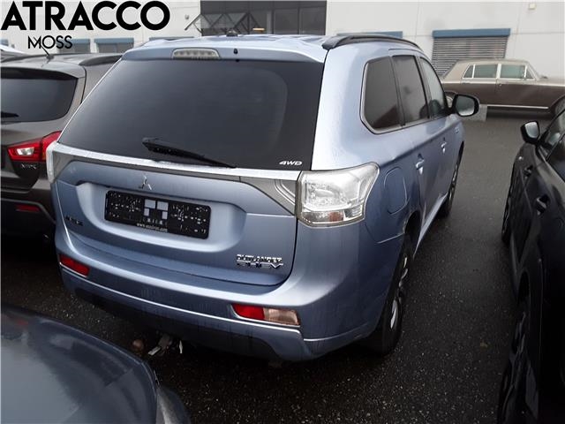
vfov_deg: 49.7
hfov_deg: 63.4
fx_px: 457
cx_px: 282
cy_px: 212
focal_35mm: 28
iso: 64
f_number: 1.9
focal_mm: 2.91
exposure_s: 1/100
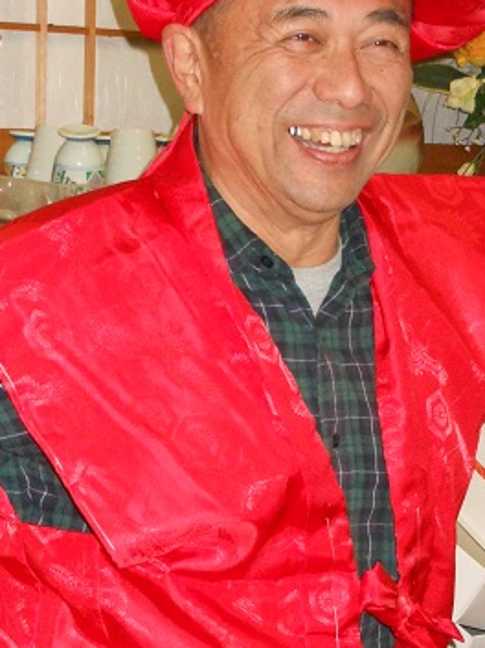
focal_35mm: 106
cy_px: 424
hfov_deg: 13.9
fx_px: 1984
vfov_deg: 18.5
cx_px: 260
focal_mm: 9.6
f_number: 4.9
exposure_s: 1/30
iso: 500
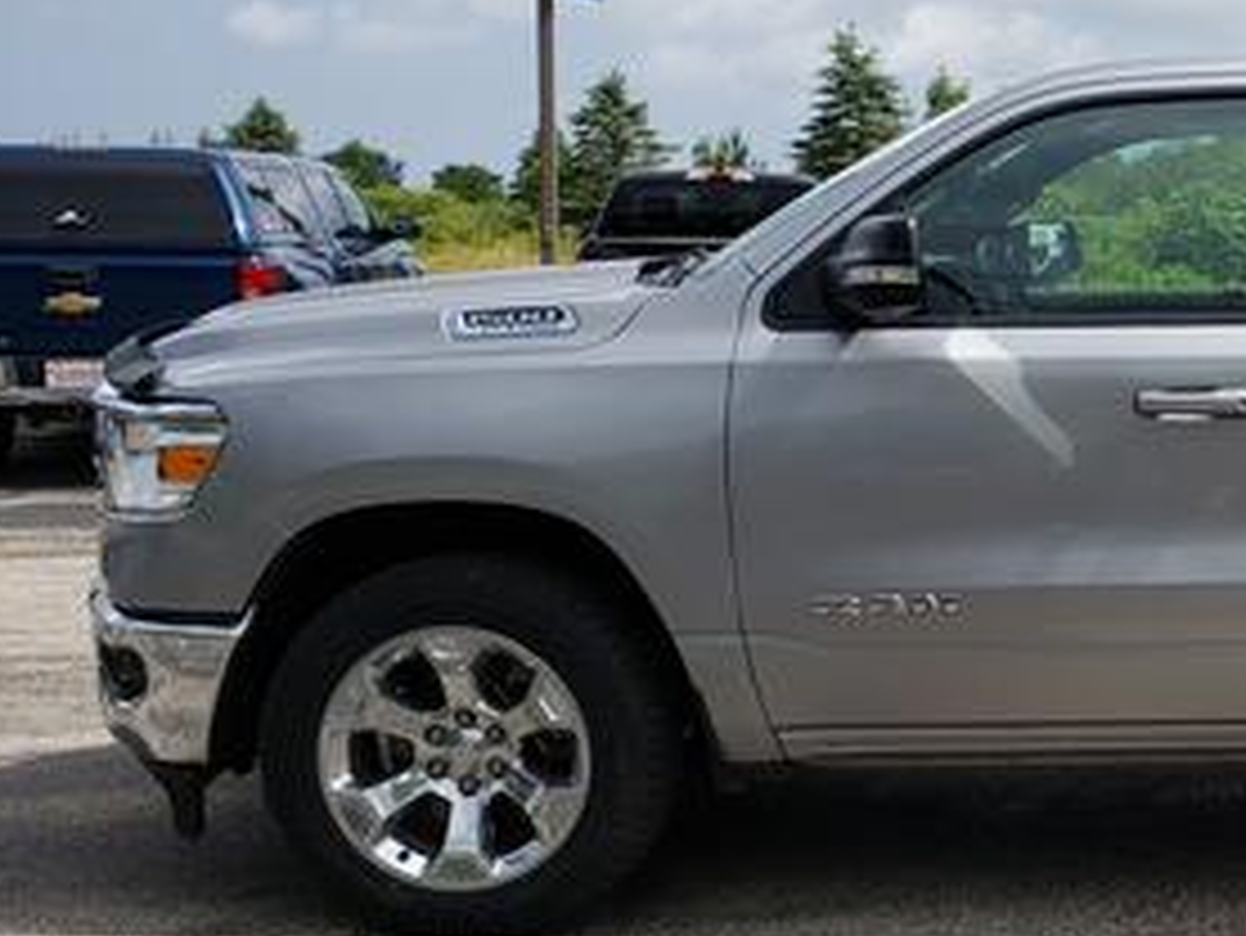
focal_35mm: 60
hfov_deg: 28.8
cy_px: 486
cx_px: 1403
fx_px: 2161
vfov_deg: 24.4
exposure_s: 1/1330
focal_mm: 4.3
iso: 50
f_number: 2.4
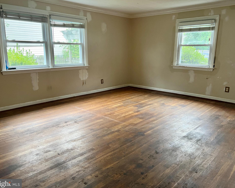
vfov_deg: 51.5
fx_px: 195
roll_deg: +0.4
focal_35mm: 28
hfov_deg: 62.2
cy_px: 92
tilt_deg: -11.9
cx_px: 120
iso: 100
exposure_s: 1/60
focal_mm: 5.7
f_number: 1.5
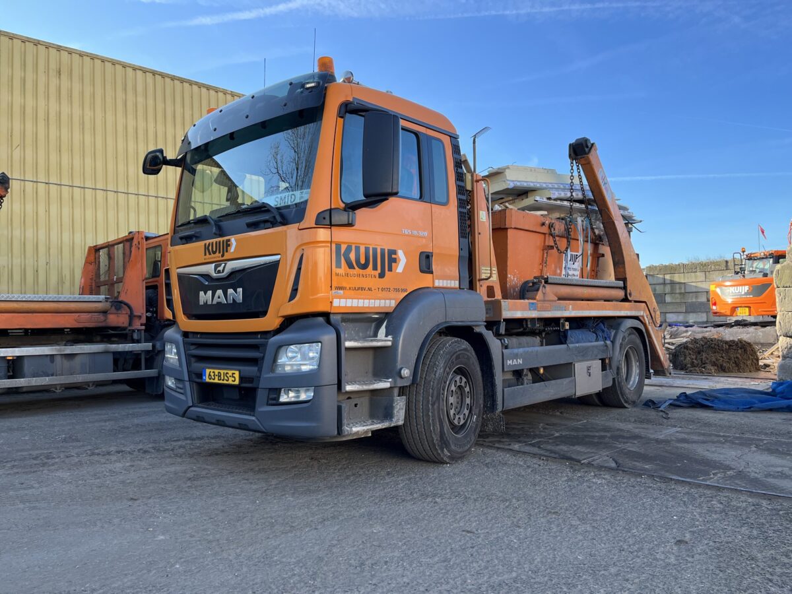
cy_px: 297
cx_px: 396
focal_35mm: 26
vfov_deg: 53.1
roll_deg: +1.3
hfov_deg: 67.3
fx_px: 595
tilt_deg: +2.0
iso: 50
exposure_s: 1/816
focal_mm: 5.1
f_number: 1.6
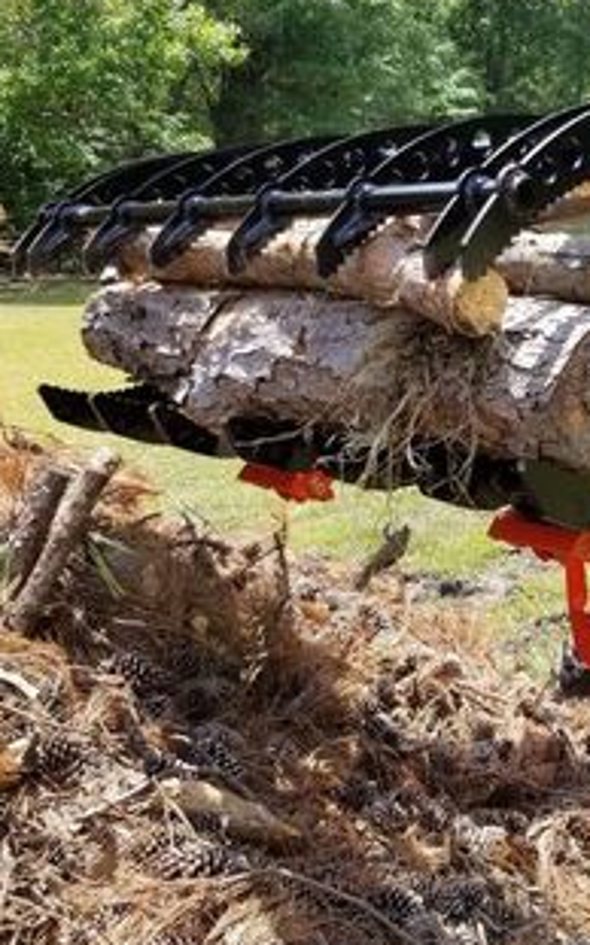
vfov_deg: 42.6
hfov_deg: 25.8
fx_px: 1211
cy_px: 419
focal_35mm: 47
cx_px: 611
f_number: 1.7
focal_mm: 4.25
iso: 50
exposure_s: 1/850
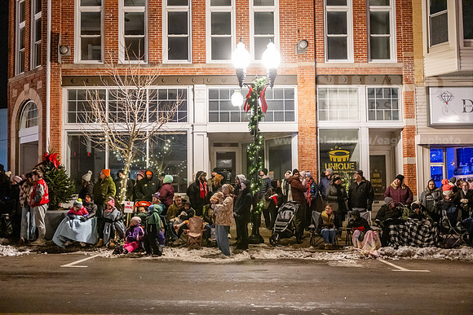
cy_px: 158
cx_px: 236
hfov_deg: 50.7
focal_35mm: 38
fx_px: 499
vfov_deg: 35.1
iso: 6400
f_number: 2.8
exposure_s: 1/200
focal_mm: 38
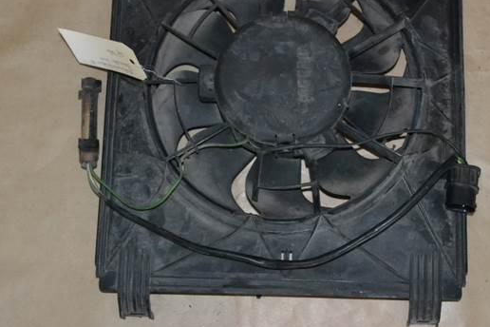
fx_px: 1075
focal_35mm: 79
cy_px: 143
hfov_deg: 25.7
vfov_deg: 17.3
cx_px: 257
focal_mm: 34
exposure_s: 1/60
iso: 3200
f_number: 5
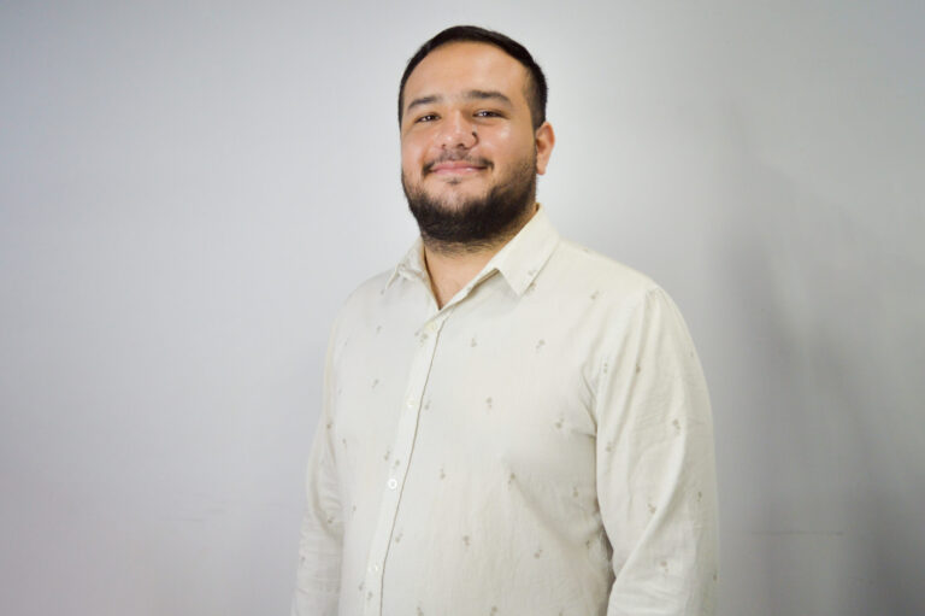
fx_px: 847
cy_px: 308
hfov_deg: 57.3
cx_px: 462
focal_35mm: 33
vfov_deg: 39.9
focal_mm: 22
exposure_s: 1/60
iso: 450
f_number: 3.8
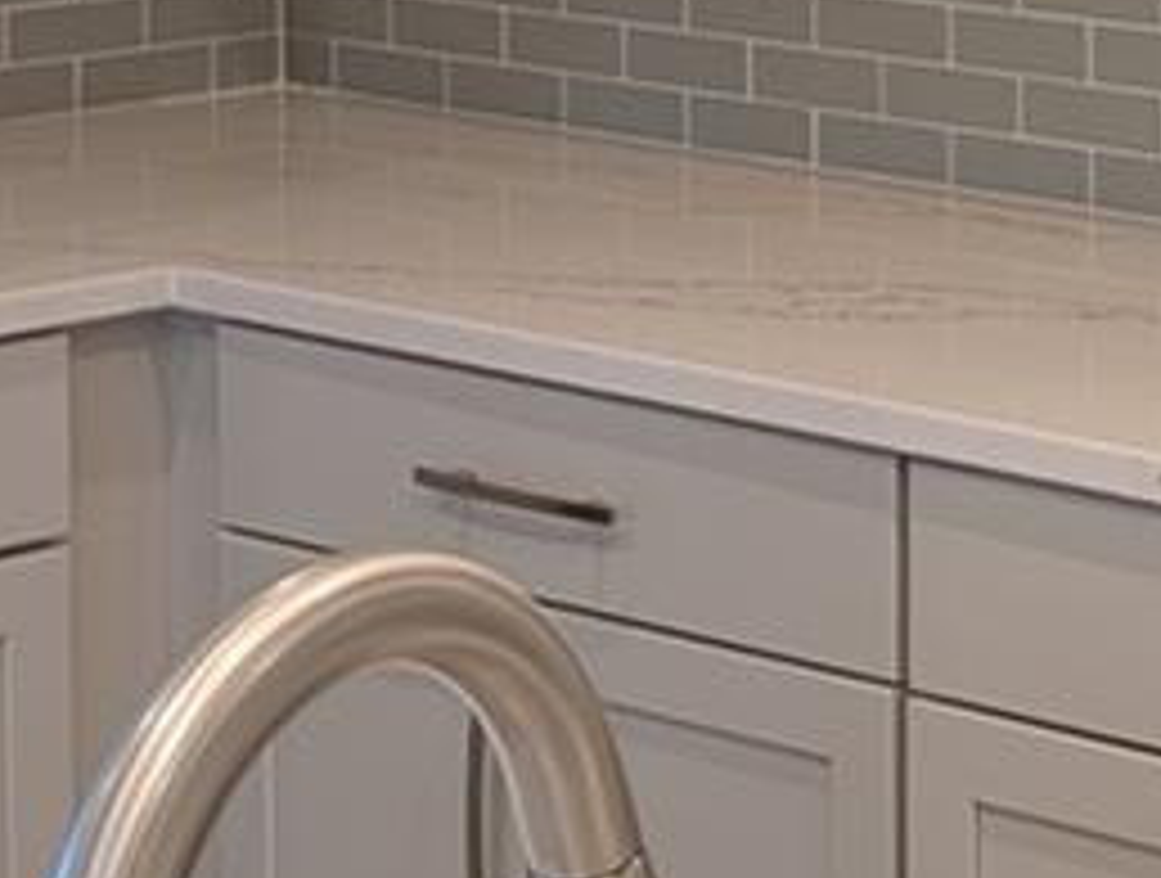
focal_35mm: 148
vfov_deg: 9.9
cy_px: -176
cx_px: 878
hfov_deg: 13.3
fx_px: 4978
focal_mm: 6.9
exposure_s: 1/30
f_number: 1.68
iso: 57
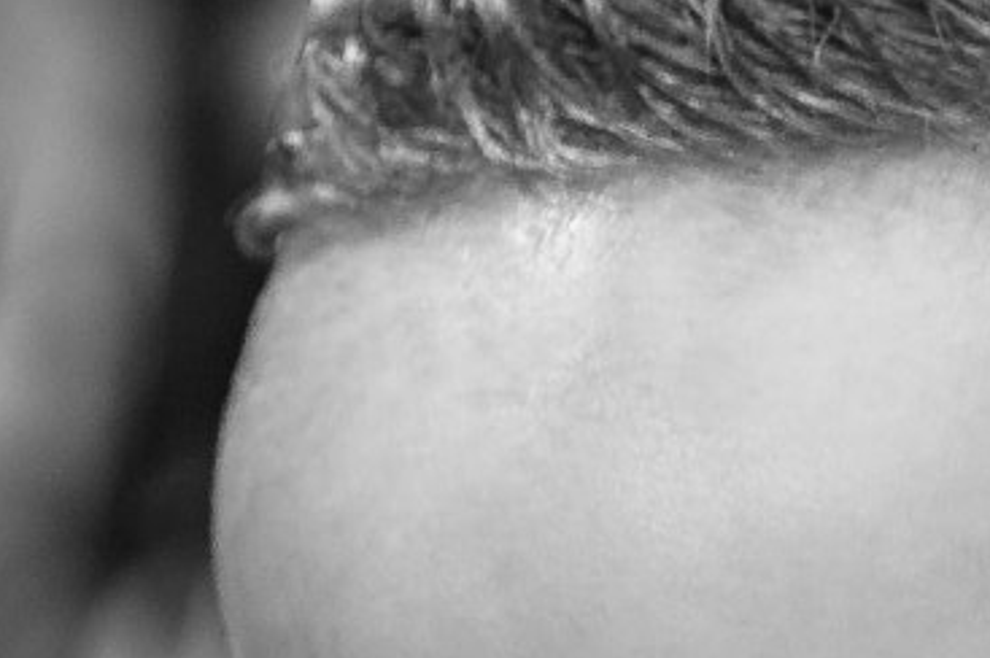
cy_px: 996
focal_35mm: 196
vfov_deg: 6.9
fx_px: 5385
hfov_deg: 10.5
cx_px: 871
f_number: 6.3
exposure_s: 1/15
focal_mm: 30
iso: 360
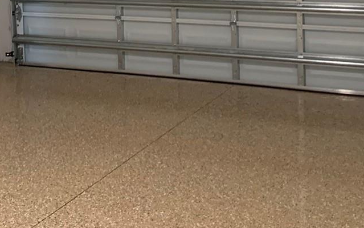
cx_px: 148
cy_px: -31
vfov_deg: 18.1
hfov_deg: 29.7
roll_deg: +2.2
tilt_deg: -5.2
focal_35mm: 69
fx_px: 684
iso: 400
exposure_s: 1/30
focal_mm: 4.25
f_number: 1.8
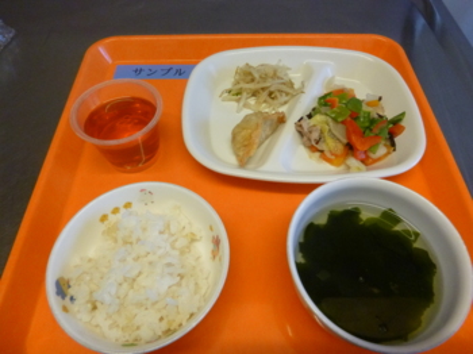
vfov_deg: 54.8
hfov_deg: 69.4
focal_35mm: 25
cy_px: 177
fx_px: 341
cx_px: 236
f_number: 3.9
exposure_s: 1/50
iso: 400
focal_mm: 4.5
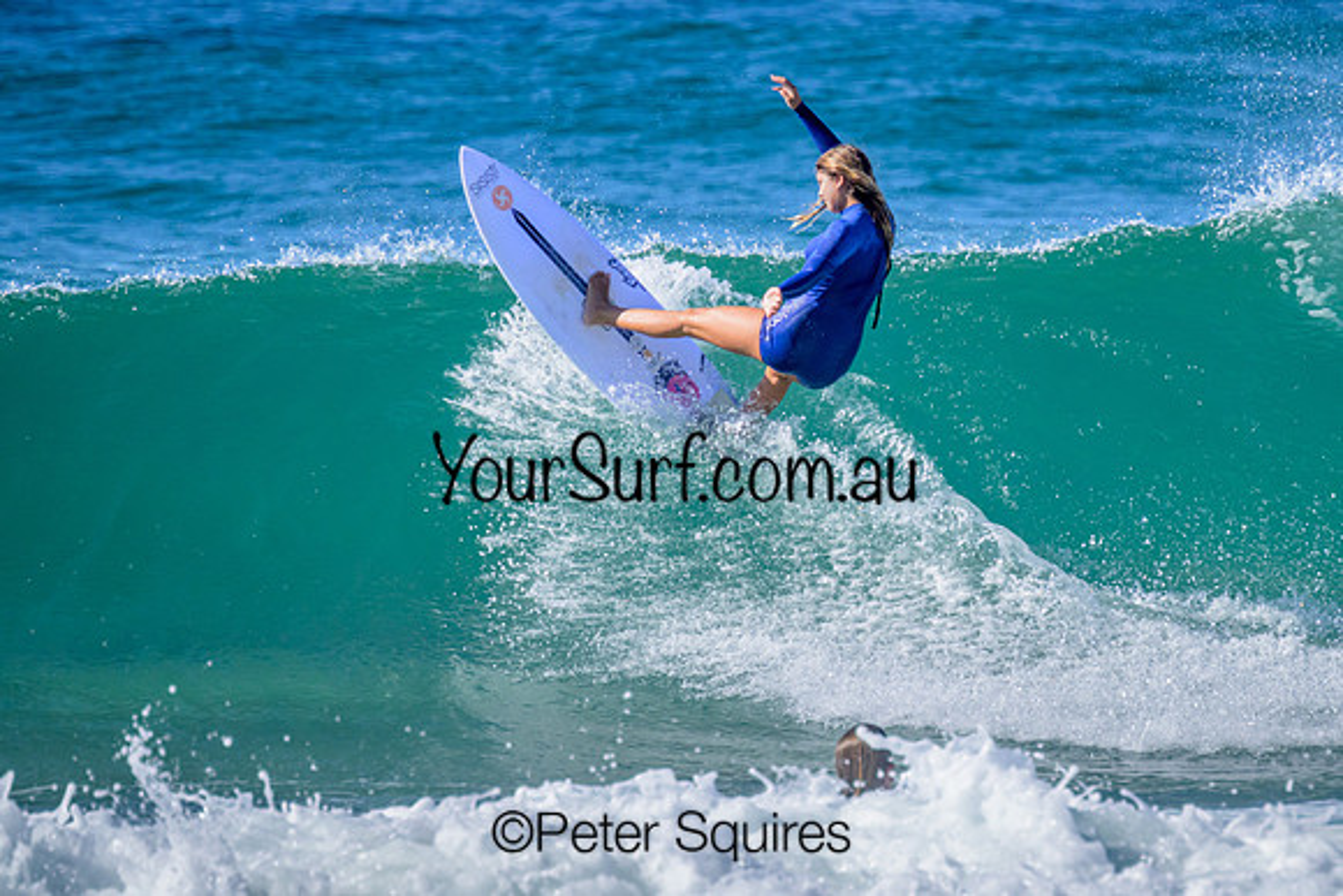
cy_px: 328
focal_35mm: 1090
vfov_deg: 1.3
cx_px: 873
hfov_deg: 1.9
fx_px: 40673
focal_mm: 800
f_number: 11
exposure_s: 1/2000
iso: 1400
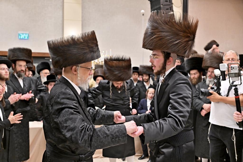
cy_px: 81
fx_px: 263
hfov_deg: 49.5
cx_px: 122
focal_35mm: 39
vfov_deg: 34.2
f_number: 4
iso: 1250
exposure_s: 1/200
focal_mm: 39
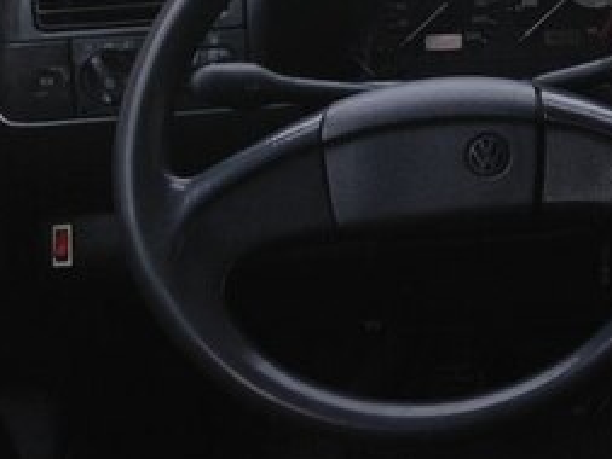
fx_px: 1521
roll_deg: +0.7
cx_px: 750
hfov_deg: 21.1
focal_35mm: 86
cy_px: -30
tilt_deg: -16.5
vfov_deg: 16.7
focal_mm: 4.12
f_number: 2.4
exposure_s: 1/120
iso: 64
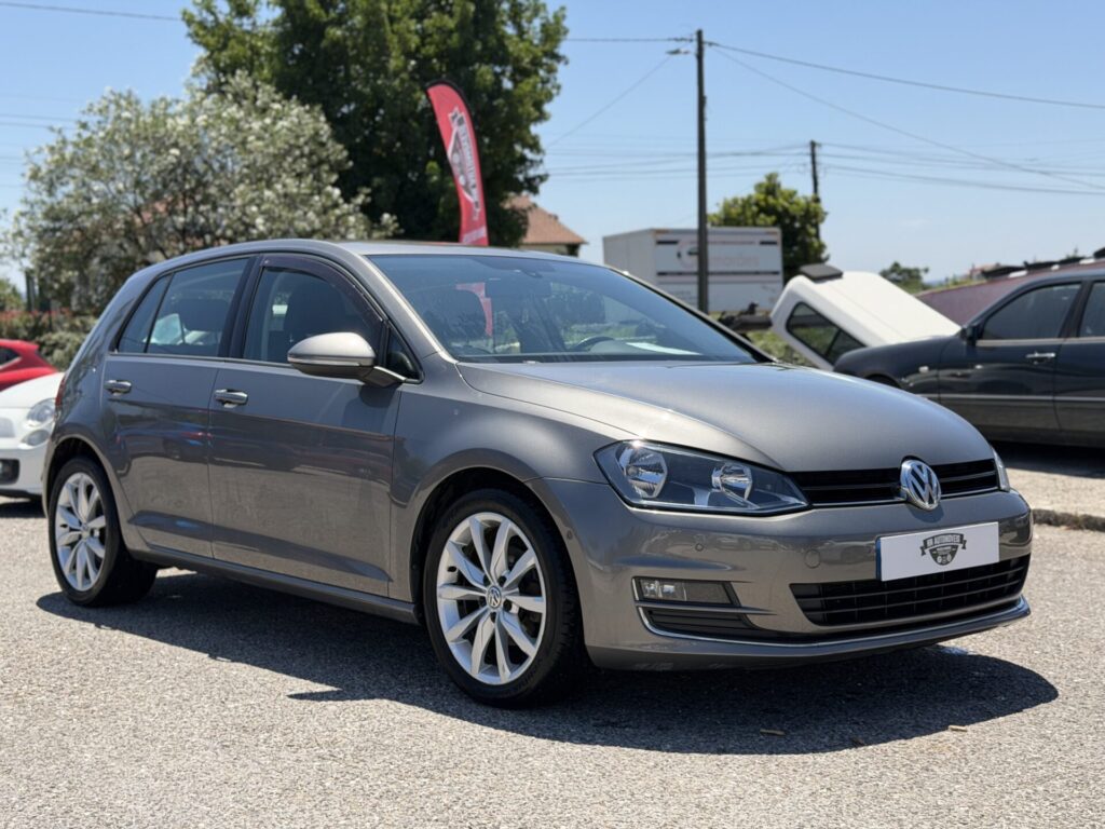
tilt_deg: -5.1
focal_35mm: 48
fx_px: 1532
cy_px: 414
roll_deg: +2.1
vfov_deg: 30.3
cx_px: 552
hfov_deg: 39.7
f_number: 1.78
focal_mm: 6.76
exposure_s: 1/3534
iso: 100
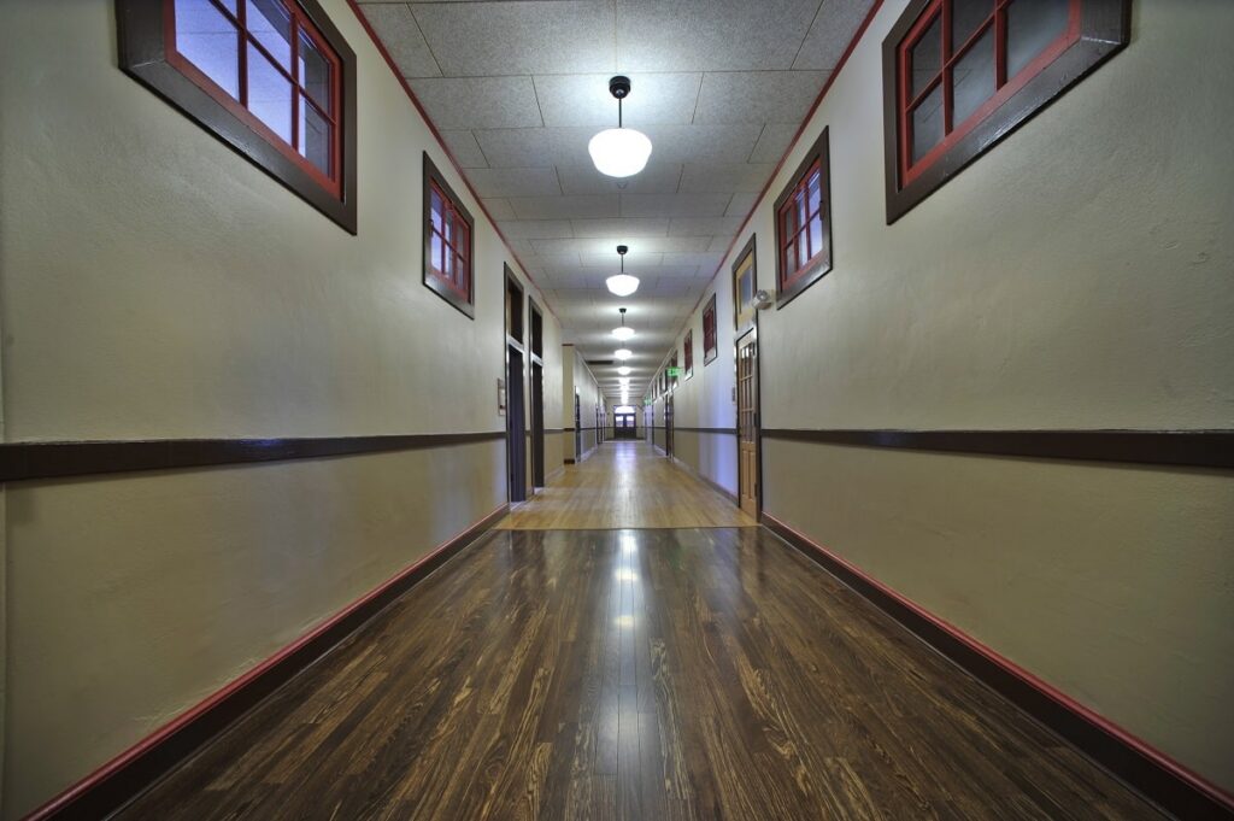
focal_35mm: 14
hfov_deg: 104.3
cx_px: 617
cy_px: 410
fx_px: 479
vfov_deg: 81.1
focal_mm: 14
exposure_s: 1/2
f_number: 8
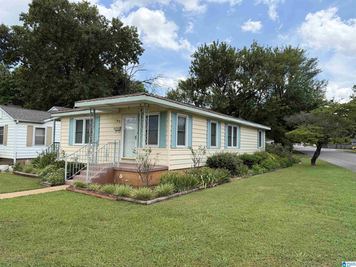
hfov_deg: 71.6
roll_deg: -0.6
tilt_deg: +3.0
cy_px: 134
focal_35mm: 24
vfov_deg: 56.8
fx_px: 247
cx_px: 178
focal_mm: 6.76
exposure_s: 1/3953
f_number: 1.78
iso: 100
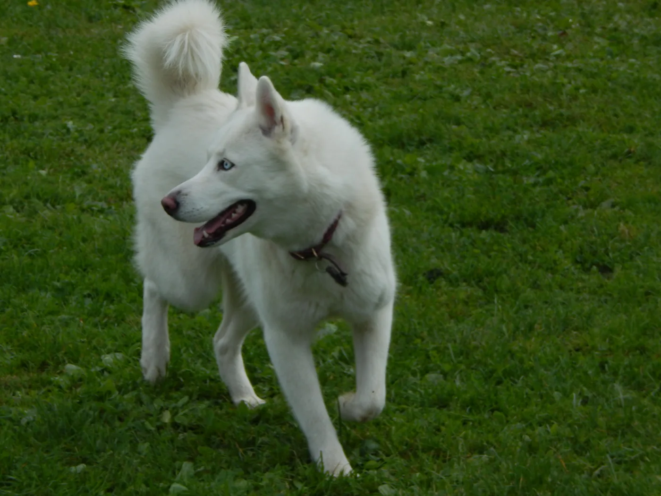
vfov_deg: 7.1
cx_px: 330
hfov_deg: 9.5
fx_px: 3991
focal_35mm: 209
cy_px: 248
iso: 125
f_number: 5.4
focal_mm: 37.1
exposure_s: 1/500
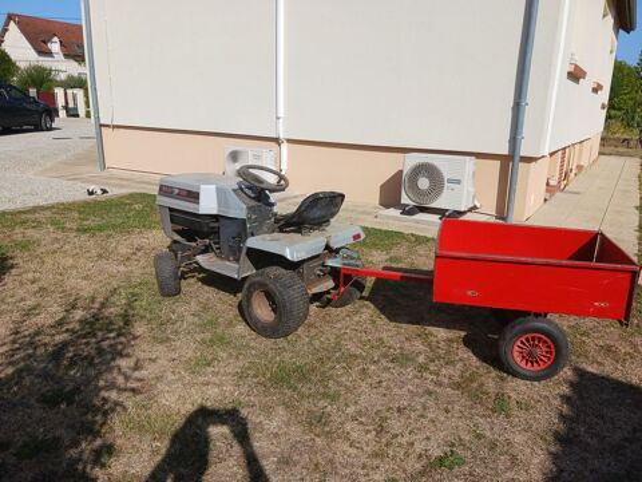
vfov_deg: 51.4
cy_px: 241
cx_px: 321
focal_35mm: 27
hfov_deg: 65.3
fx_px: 501
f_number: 1.8
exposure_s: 1/395
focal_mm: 4
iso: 20
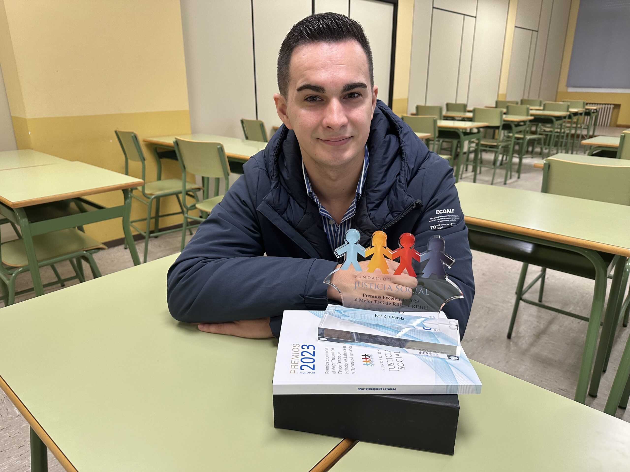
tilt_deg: -18.4
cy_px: 236
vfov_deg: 56.8
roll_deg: -0.3
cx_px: 315
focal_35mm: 24
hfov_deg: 71.6
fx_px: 437
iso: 200
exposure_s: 1/100
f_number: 1.78
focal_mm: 6.86
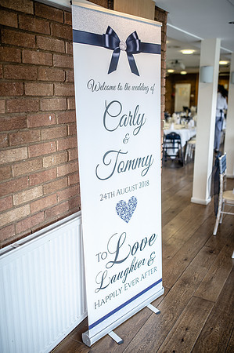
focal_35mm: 35
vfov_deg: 54.5
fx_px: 342
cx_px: 117
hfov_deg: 37.8
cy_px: 176
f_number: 2.5
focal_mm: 35
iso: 250
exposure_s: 1/160
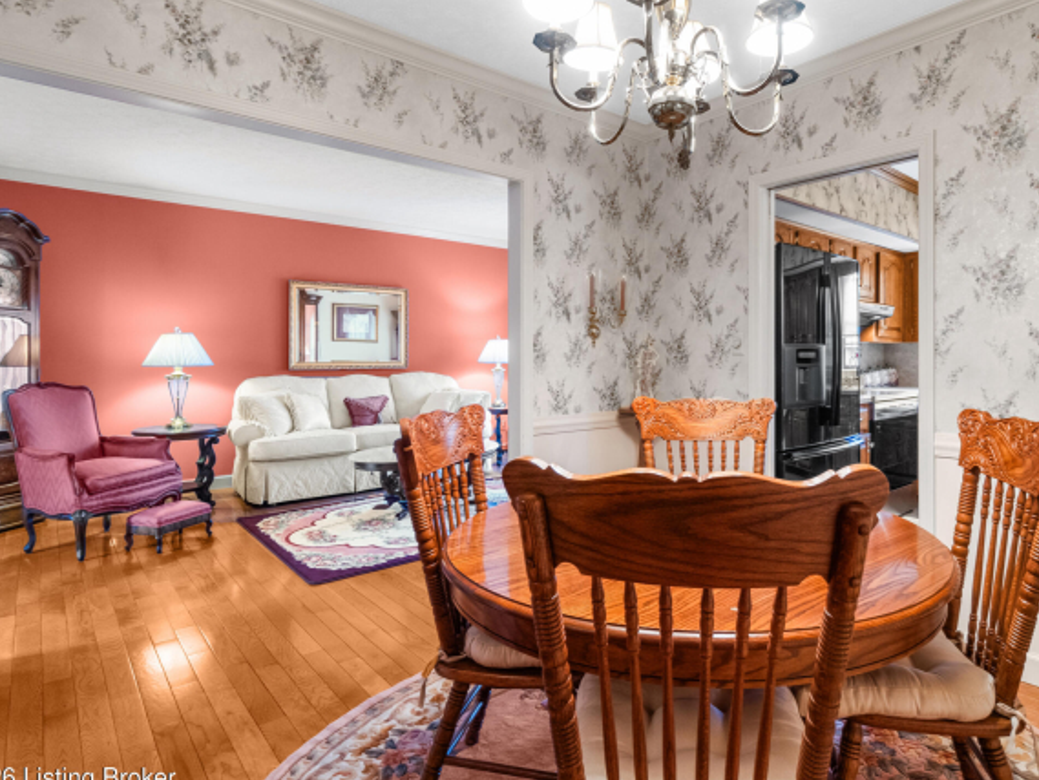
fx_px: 570
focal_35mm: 19
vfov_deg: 68.6
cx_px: 623
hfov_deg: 83.6
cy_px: 362
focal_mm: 10
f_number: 8
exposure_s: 1/1.25
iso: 400
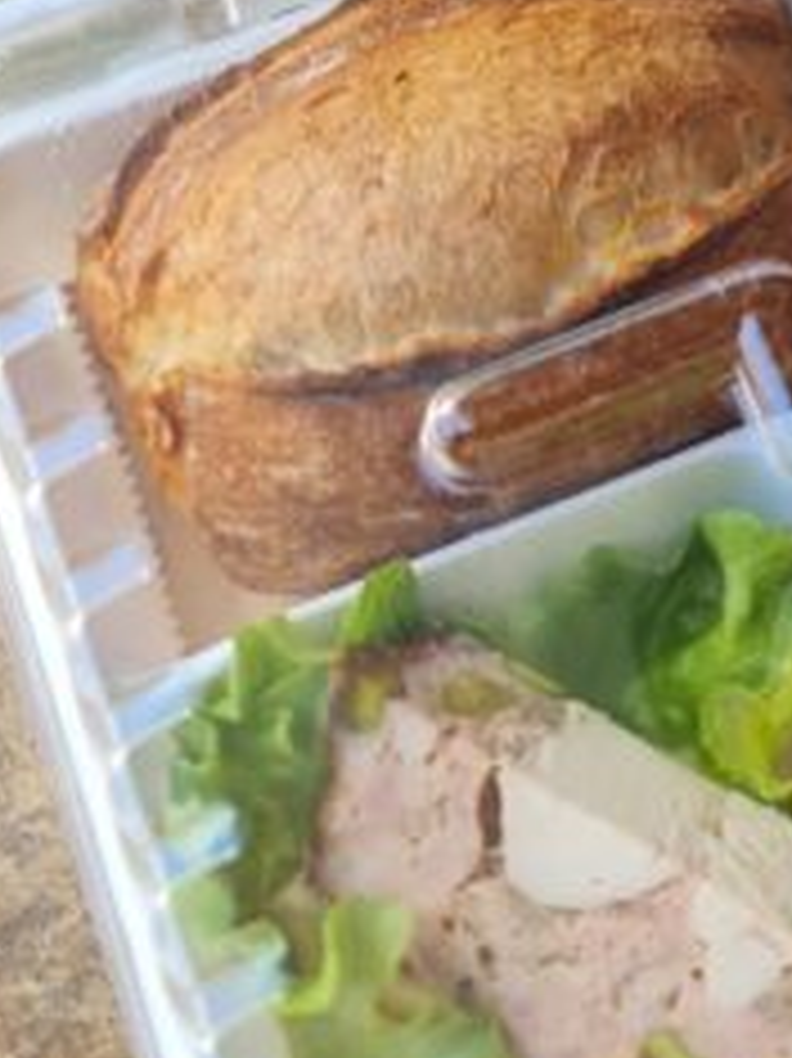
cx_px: 1552
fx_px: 3328
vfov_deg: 17.3
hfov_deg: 12.1
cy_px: -171
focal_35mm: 109
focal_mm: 7
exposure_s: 1/100
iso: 50
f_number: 1.8
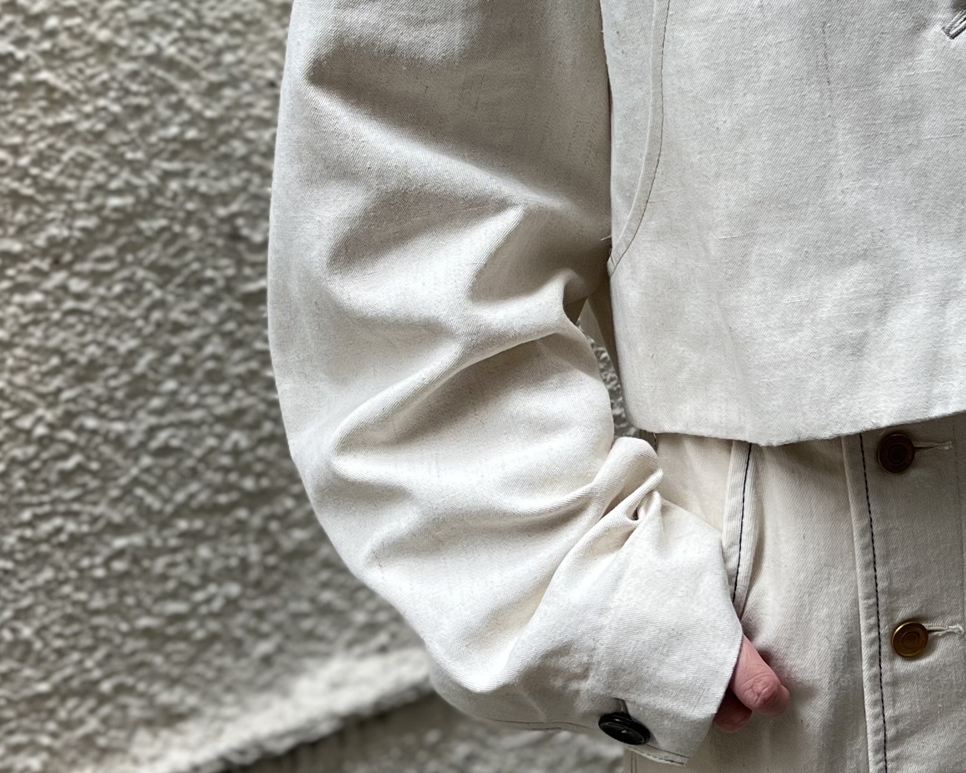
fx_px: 1887
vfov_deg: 23.1
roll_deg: +4.7
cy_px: 337
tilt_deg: -16.4
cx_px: 558
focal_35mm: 66
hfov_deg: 28.7
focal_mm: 5.7
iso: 50
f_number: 1.5
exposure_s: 1/121
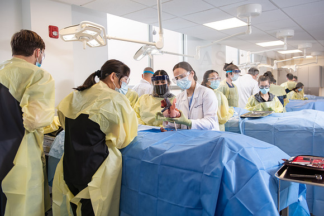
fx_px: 261
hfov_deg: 63.6
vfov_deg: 45.0
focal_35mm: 29
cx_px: 162
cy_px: 108
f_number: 3.5
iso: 500
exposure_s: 1/200
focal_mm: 29
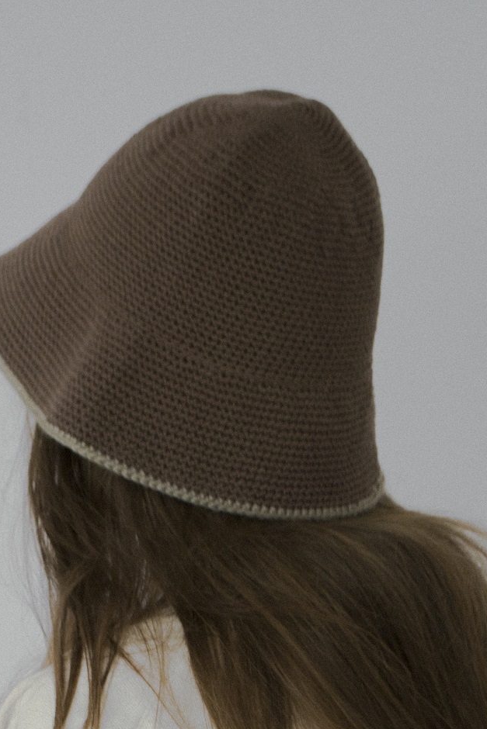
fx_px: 3103
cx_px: 138
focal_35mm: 153
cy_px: 713
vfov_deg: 13.3
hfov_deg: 9.0
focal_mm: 52
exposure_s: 1/80
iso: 160
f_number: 5.6
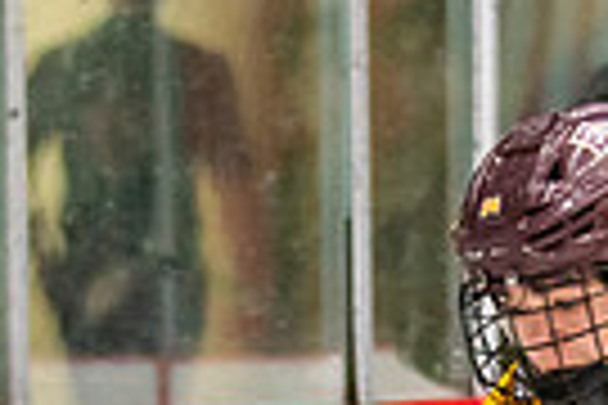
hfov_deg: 2.7
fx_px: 12767
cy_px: 762
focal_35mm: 756
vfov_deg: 1.8
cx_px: 744
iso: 2000
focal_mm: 123
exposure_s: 1/640
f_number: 2.8
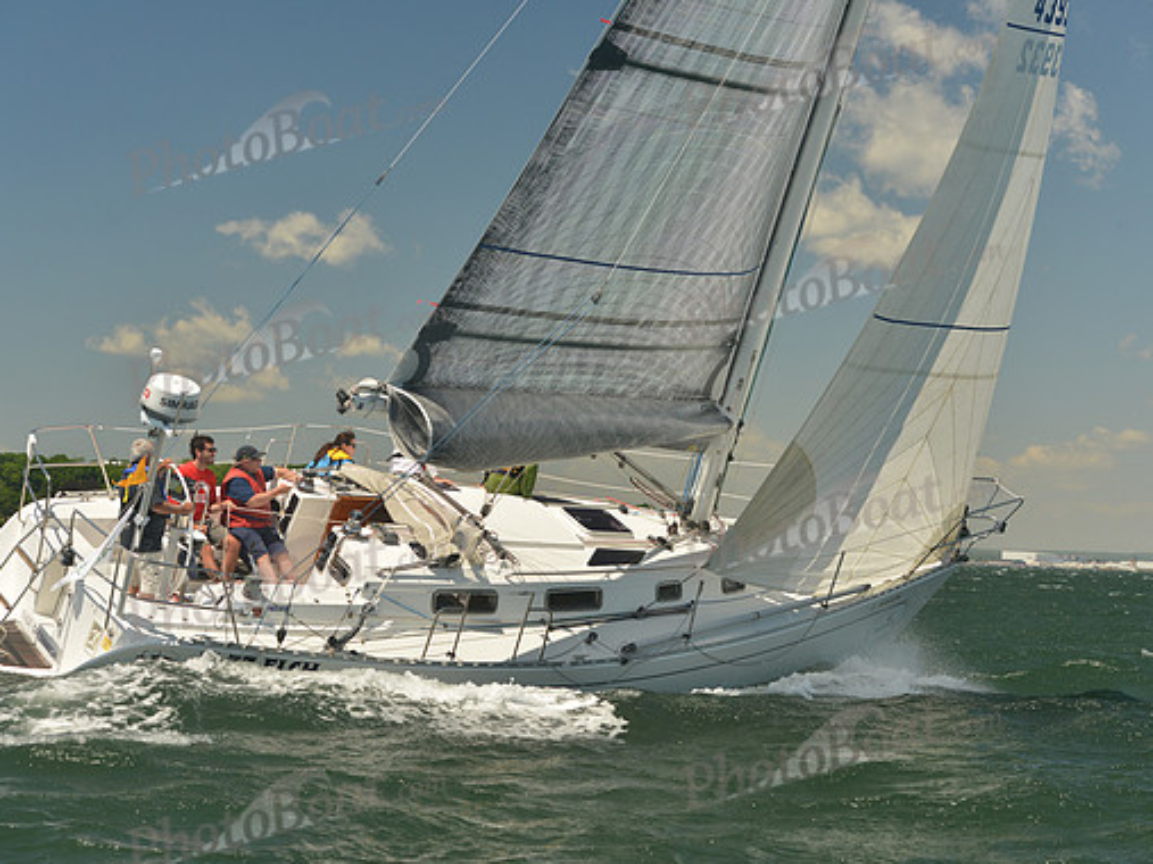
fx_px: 2564
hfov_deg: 25.3
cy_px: 433
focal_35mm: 77
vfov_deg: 19.1
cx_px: 566
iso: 400
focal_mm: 70
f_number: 5.6
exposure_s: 1/800
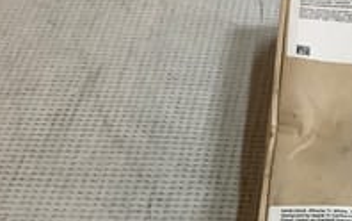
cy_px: 172
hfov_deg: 23.3
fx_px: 797
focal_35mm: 83
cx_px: 396
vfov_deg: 15.7
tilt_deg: -48.2
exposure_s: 1/50
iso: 100
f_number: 2.4
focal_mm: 3.3
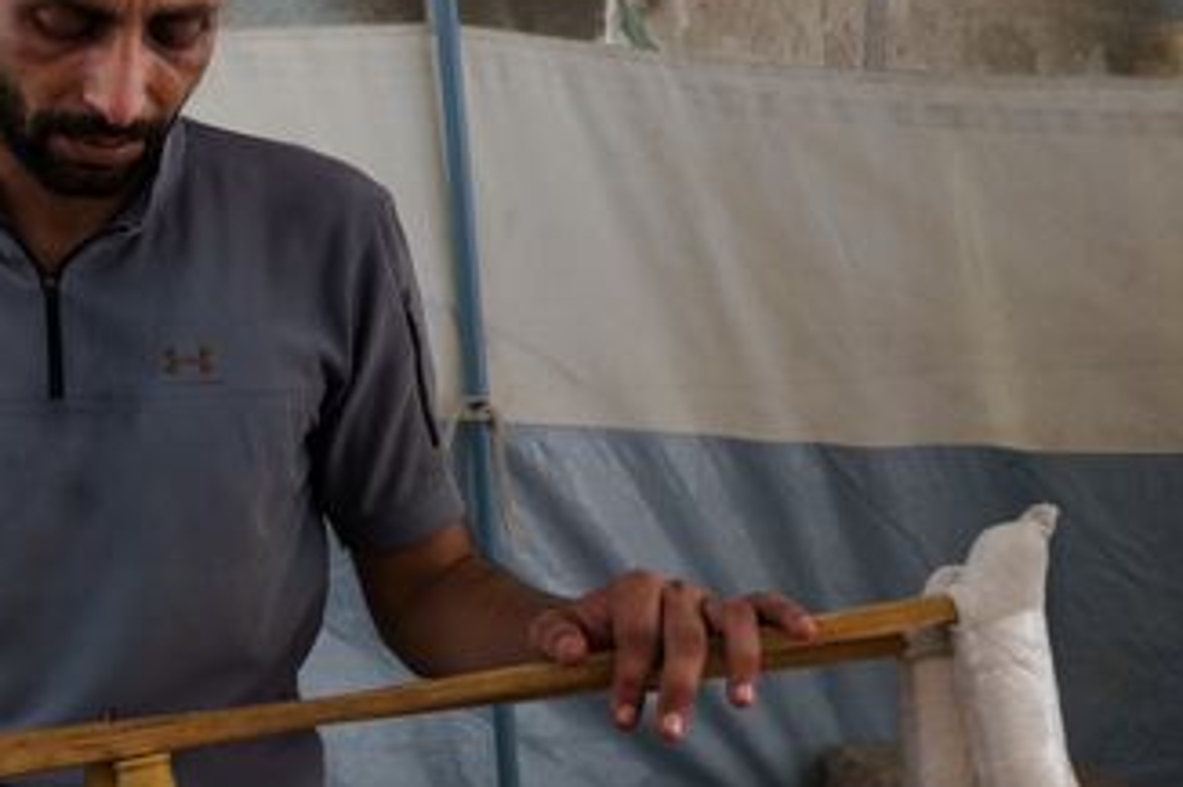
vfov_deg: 19.7
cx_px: -40
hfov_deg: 27.3
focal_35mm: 69
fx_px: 2266
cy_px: 404
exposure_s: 1/80
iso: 800
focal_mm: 25.1
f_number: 2.8
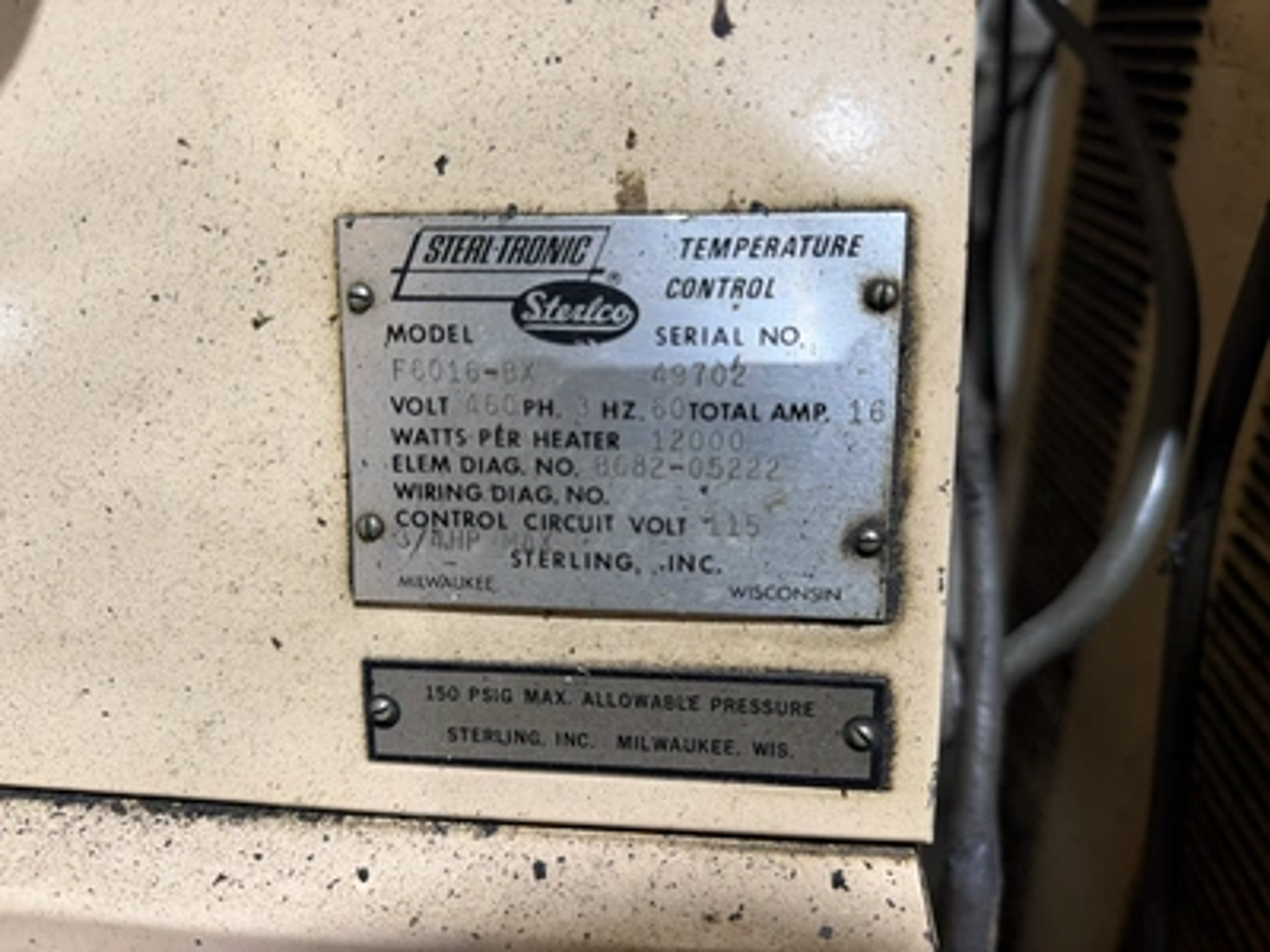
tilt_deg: -24.6
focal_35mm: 24
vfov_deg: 56.8
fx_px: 881
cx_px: 635
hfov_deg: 71.6
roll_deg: +3.2
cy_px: 476
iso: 200
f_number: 1.78
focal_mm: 6.76
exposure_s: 1/60
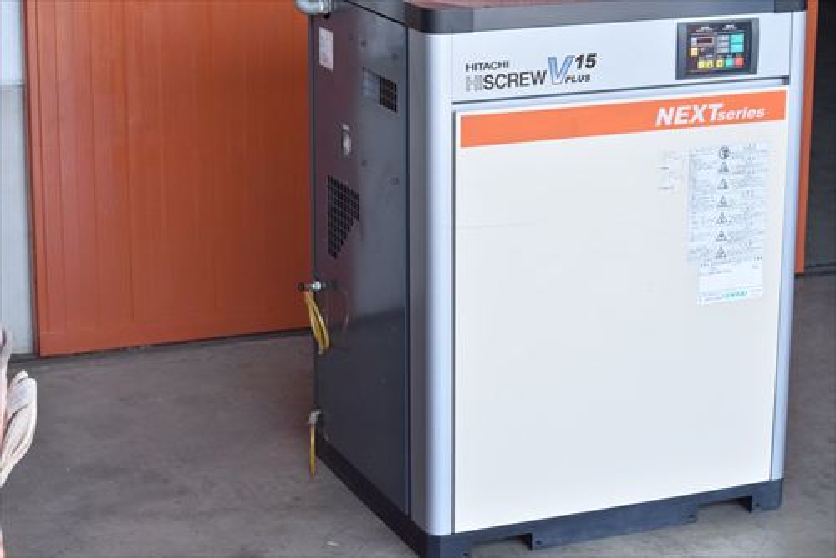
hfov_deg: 24.6
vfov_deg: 16.6
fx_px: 1917
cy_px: 279
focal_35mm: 82
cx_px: 418
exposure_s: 1/640
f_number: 6.3
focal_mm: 55
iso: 1250
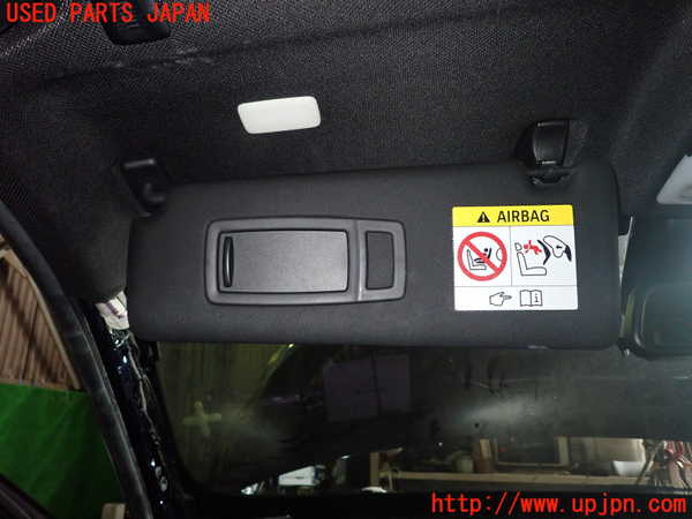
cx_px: 346
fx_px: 500
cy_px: 260
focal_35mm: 25
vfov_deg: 54.9
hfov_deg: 69.4
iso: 500
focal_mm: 4.5
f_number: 5.6
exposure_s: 1/30
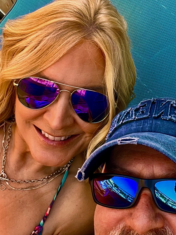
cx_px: 107
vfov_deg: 30.2
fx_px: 434
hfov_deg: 22.9
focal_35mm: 64
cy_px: 105
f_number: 2.2
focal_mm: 2.71
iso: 32
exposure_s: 1/121
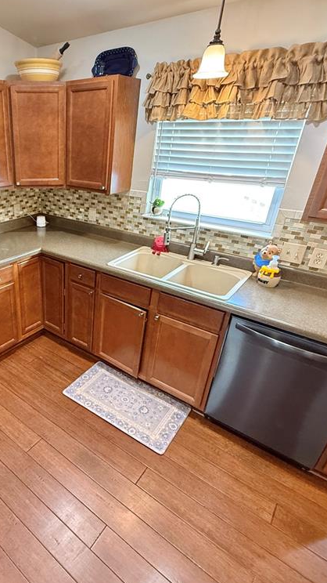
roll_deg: +0.0
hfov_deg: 49.9
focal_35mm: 21
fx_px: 324
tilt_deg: -25.5
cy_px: 293
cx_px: 59
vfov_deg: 83.9
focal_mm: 2.22
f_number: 2.2
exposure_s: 1/60
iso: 640
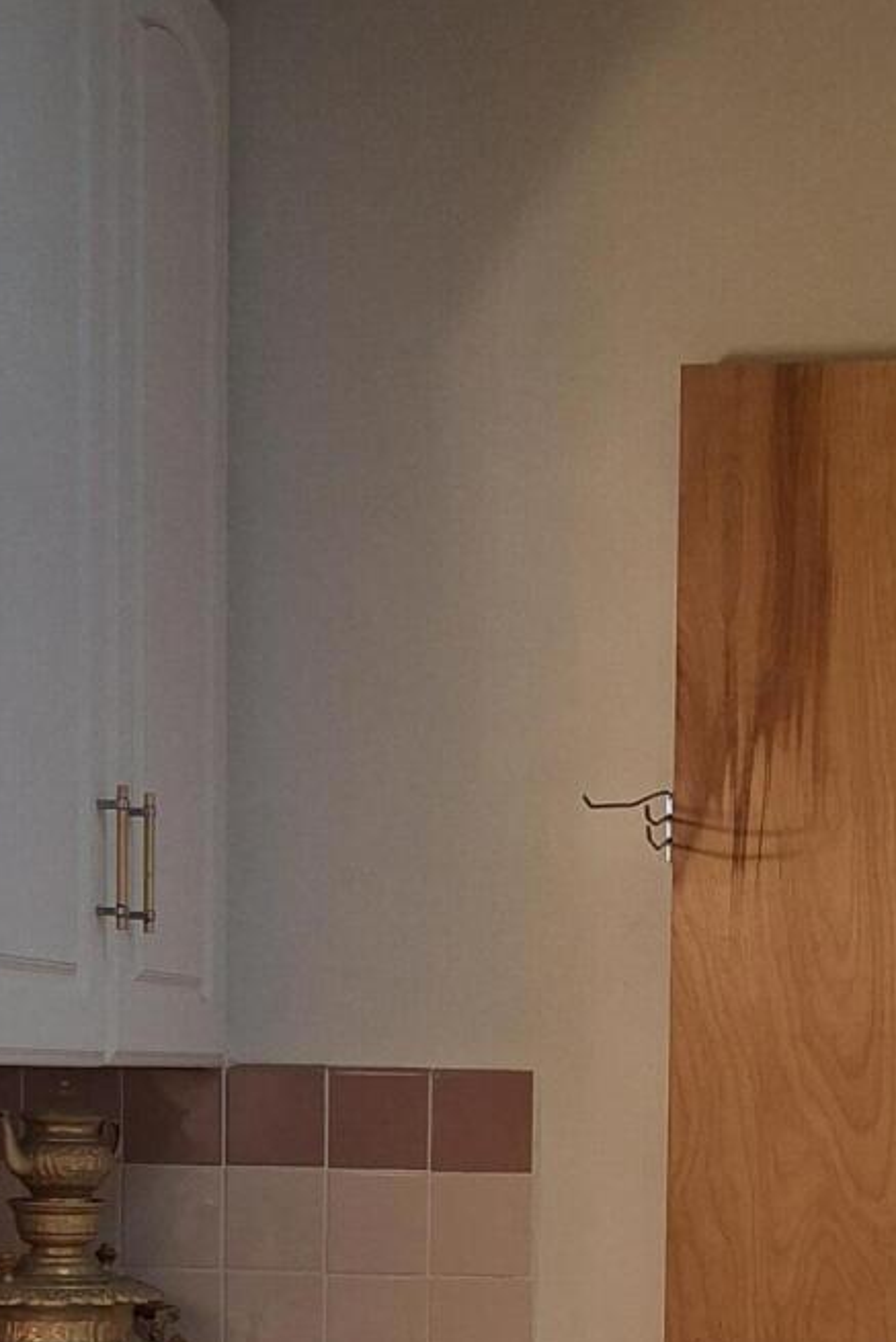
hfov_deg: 18.6
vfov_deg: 26.6
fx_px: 2724
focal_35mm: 73
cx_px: 586
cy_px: 1256
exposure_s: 1/120
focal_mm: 5.54
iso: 250
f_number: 1.8
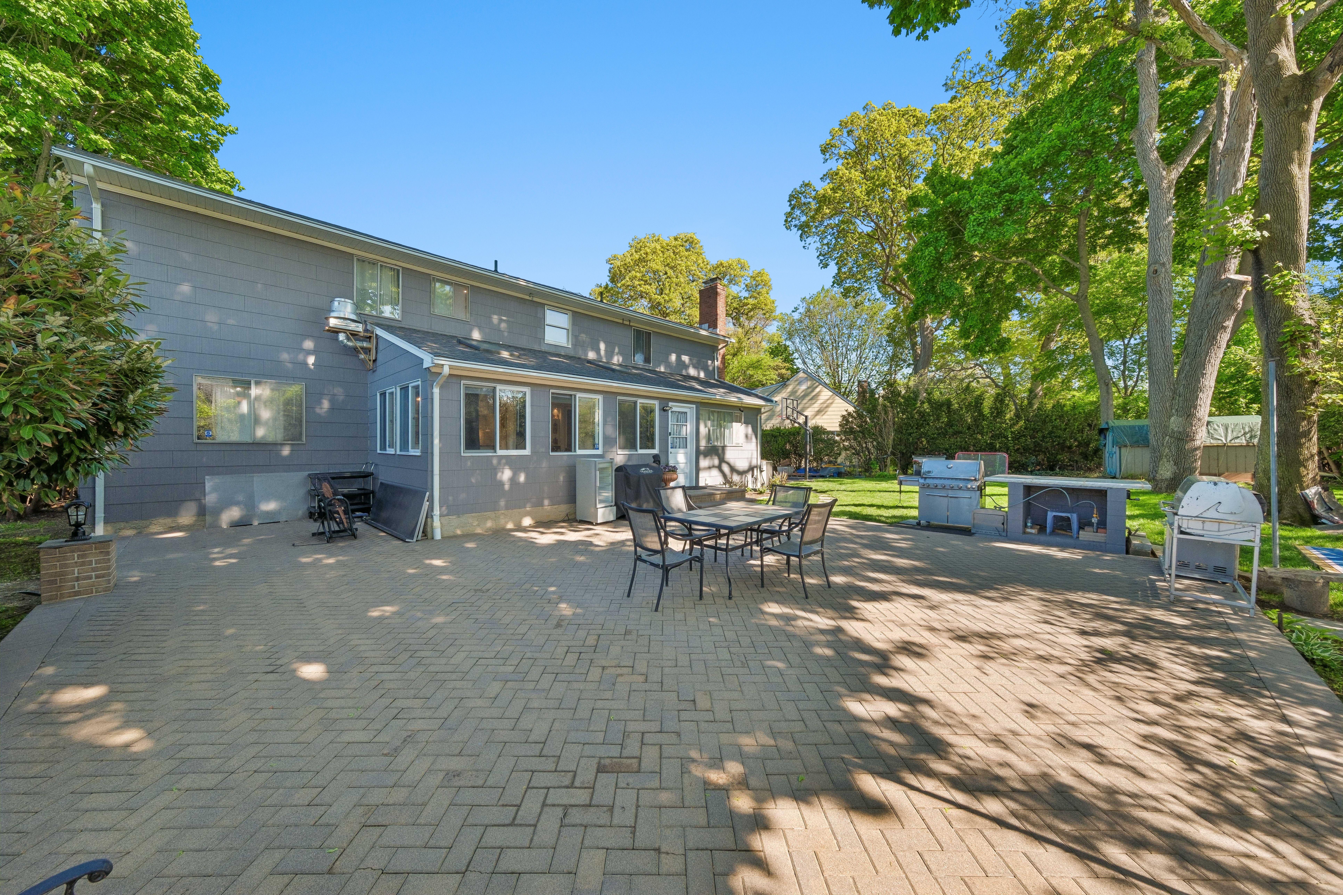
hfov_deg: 112.6
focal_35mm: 12
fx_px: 448
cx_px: 672
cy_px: 448
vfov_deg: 90.0
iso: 250
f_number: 8
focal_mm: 8
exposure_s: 1/120
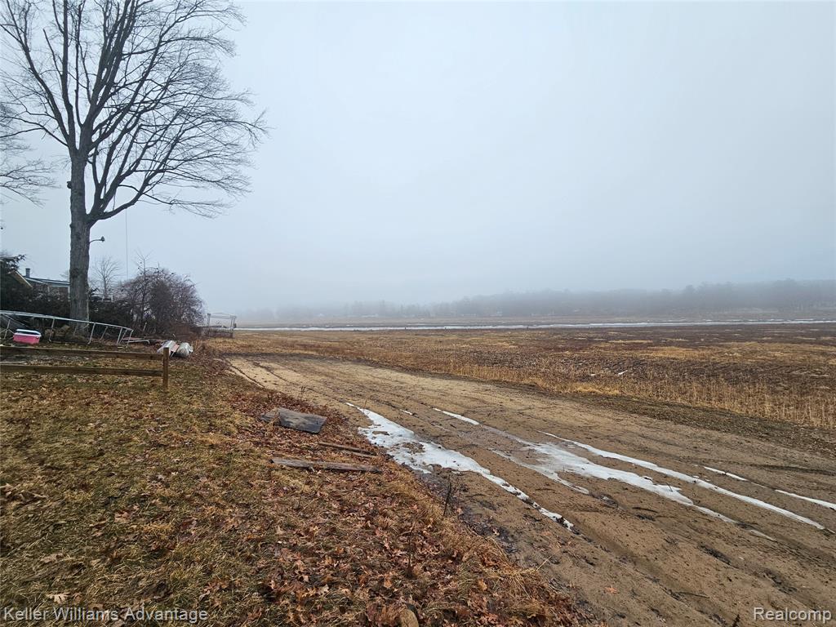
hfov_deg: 106.2
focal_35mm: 13
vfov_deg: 89.9
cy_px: 314
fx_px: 314
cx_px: 418
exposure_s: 1/717
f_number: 2.2
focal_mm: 2.2
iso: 50
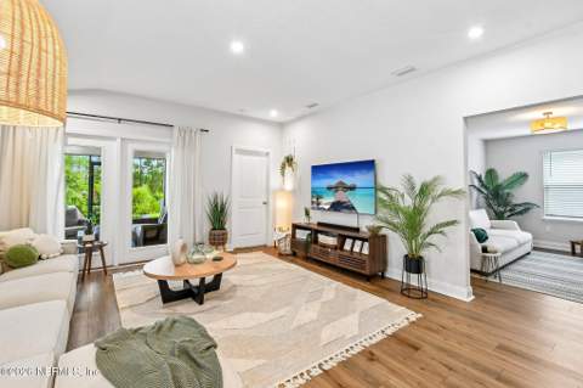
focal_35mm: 15
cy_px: 194
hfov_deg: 100.4
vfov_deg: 77.2
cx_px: 292
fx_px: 243
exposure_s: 1/20
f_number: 8
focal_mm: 10
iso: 400
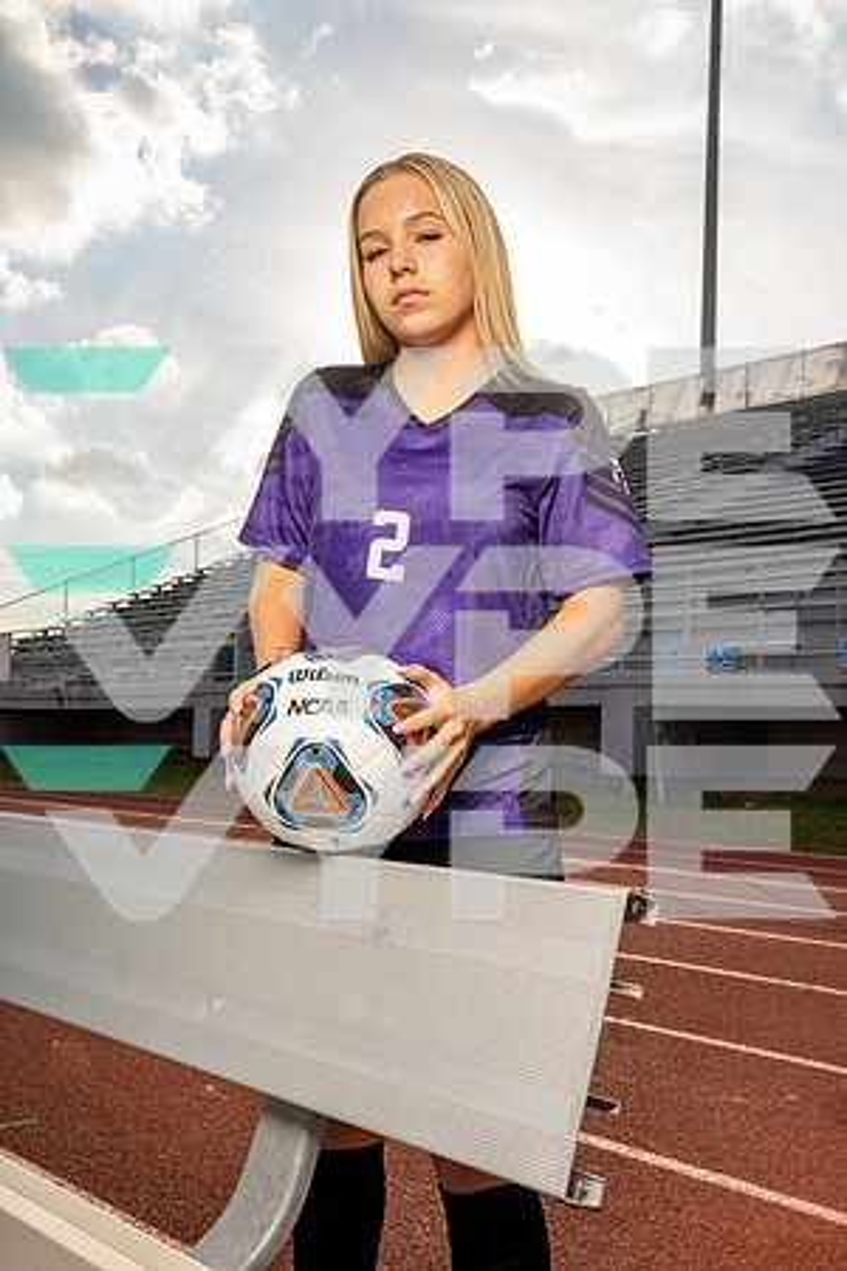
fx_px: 1412
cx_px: 424
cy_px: 636
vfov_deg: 48.5
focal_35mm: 40
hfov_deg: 33.4
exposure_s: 1/250
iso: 250
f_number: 11
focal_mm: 40
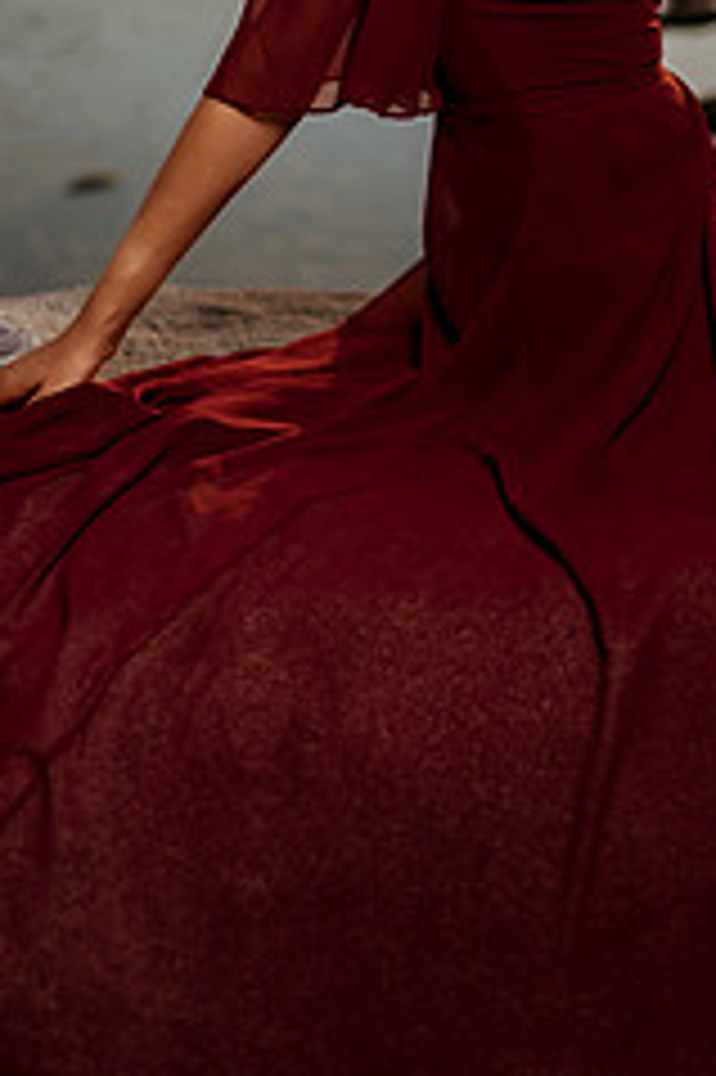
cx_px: 518
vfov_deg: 29.9
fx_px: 1972
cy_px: 239
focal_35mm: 66
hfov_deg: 20.5
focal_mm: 35
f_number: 1.8
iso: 50
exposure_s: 1/8000
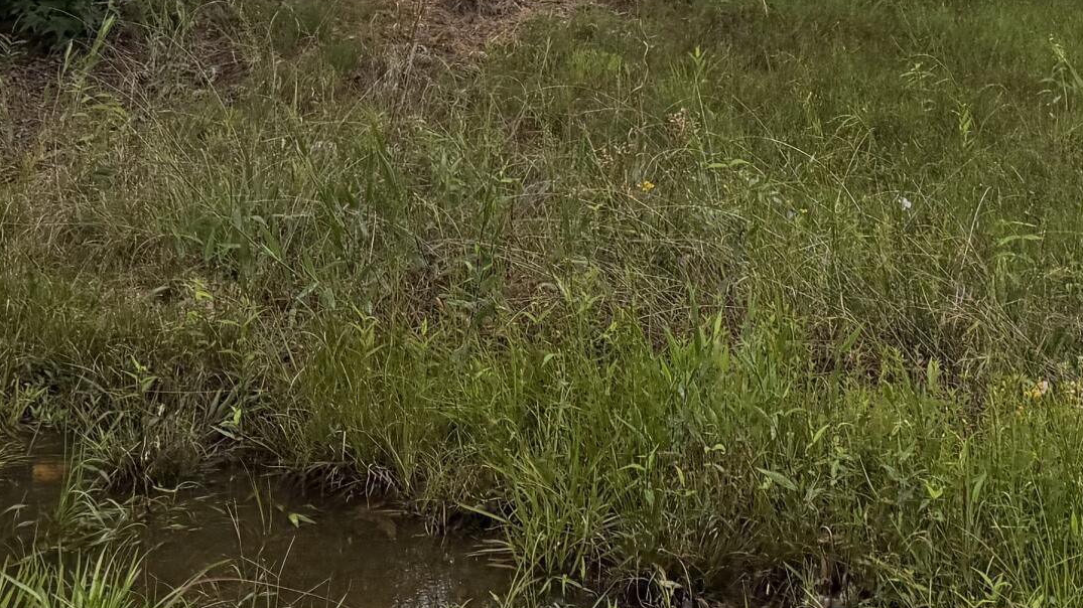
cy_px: -488
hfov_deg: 28.8
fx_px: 2096
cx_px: 701
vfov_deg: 14.5
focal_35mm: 73
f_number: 1.78
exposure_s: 1/414
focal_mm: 6.76
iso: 80
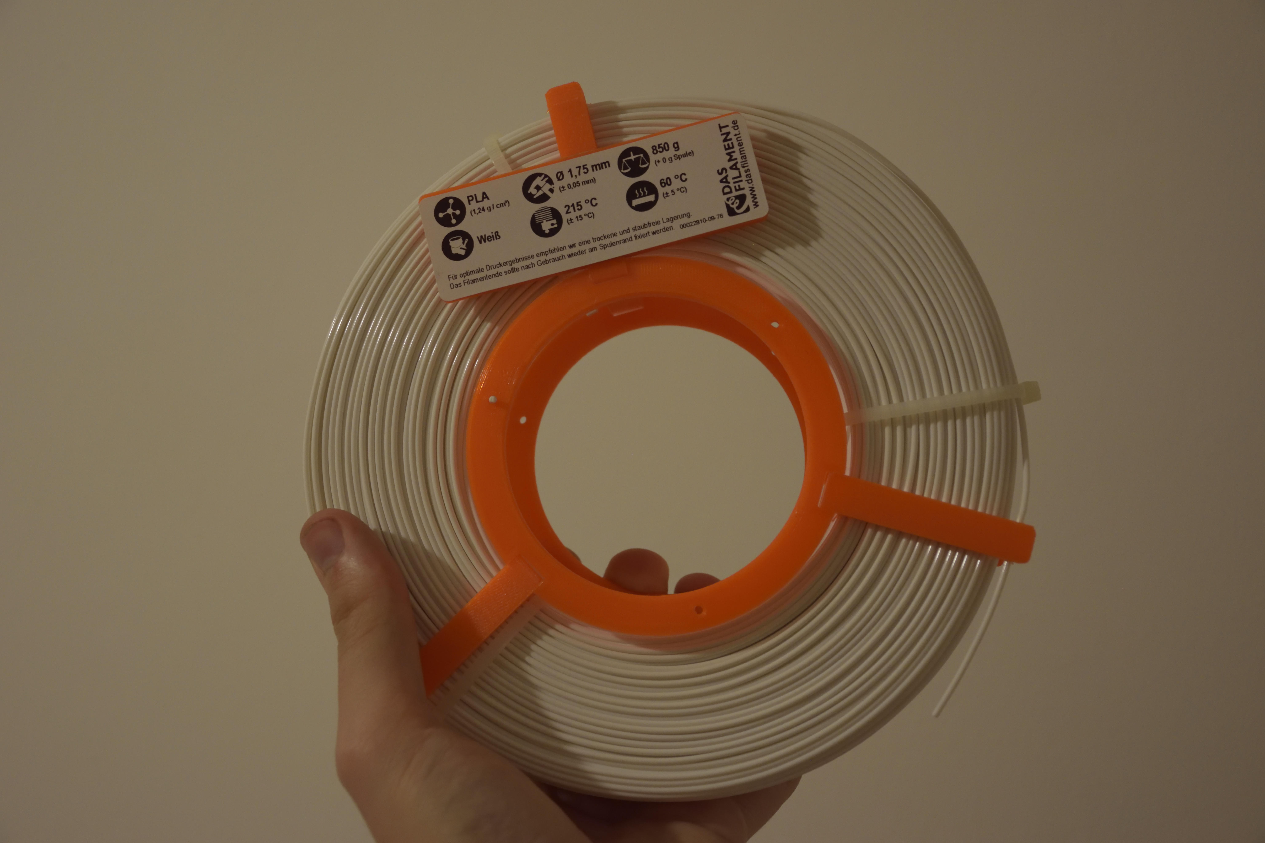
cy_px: 422
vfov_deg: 28.1
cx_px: 632
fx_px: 1687
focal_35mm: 48
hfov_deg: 41.1
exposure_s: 1/80
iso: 800
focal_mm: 32
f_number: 4.5
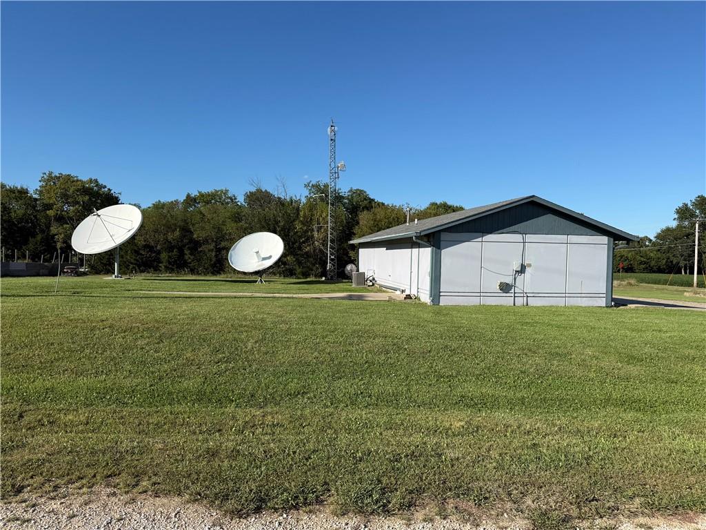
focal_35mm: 24
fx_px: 489
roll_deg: -1.1
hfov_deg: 71.6
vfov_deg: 56.8
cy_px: 265
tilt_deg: -2.6
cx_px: 353
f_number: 1.78
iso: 80
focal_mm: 6.76
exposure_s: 1/4975
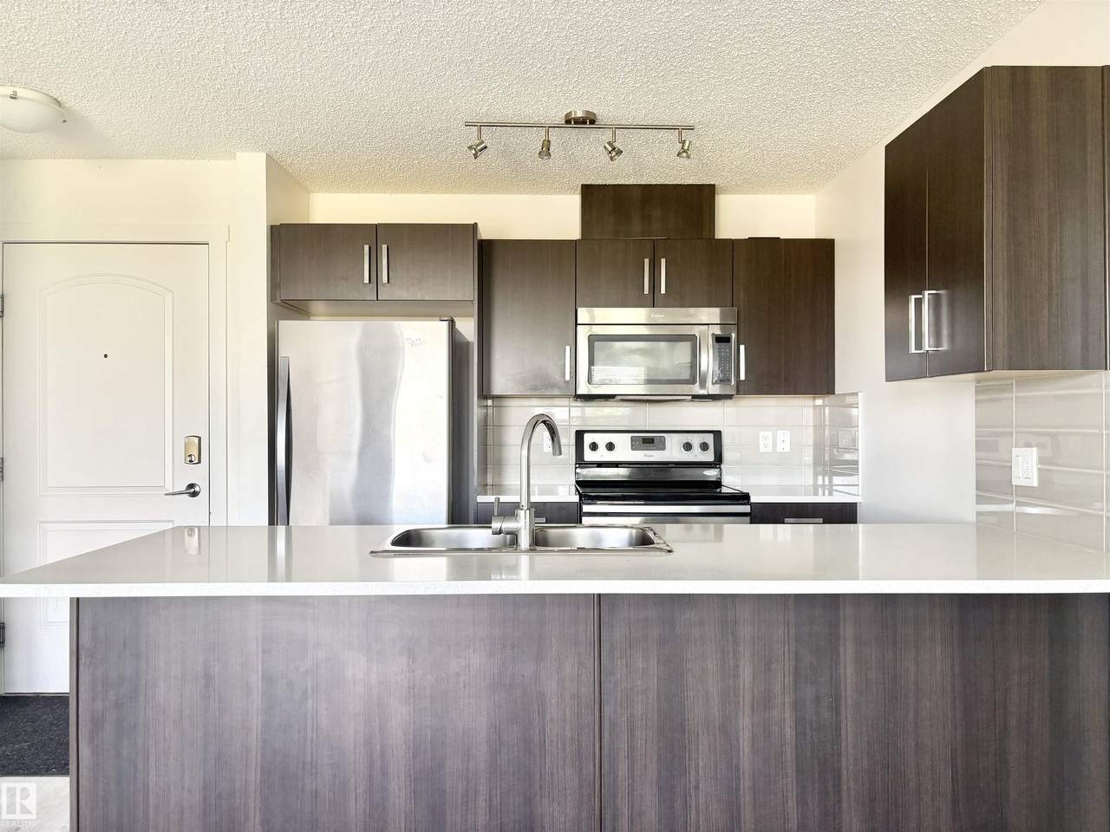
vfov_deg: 53.1
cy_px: 416
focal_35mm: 26
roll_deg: +0.3
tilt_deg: +0.3
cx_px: 555
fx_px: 834
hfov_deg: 67.3
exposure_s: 1/71
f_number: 1.6
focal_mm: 5.96
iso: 125
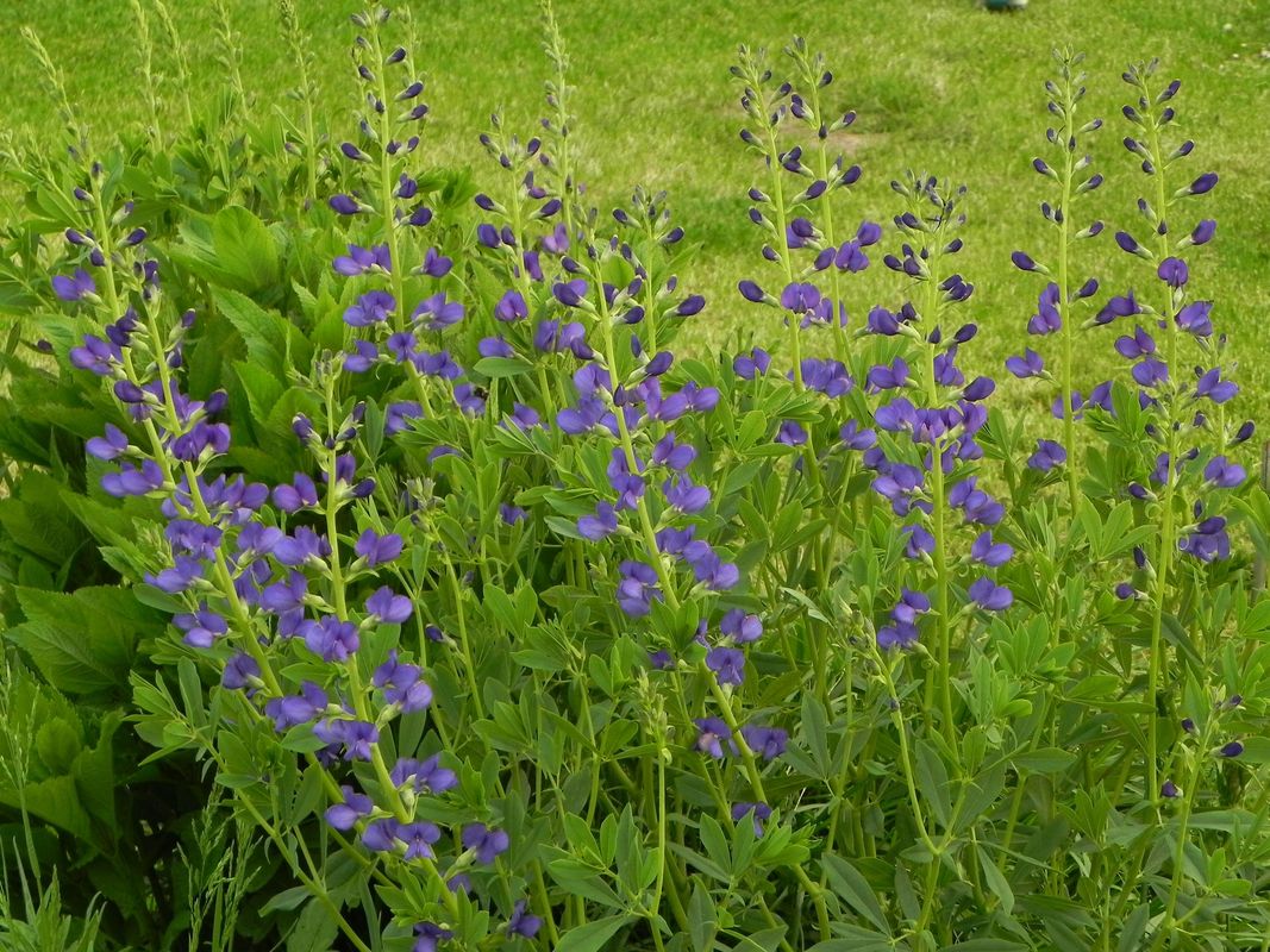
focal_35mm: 105
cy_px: 476
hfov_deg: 18.7
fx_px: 3852
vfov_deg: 14.1
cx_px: 635
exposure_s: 1/50
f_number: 4.5
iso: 160
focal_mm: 18.8
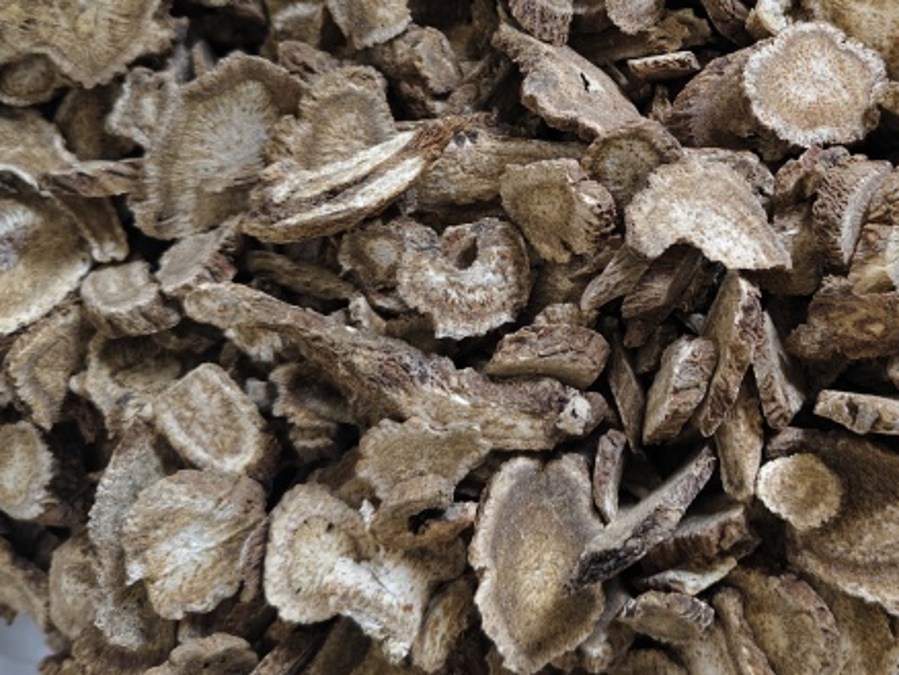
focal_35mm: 42
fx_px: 1091
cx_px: 683
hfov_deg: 43.2
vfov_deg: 33.9
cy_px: 195
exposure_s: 1/33.3
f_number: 1.88
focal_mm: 5.56
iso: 1468
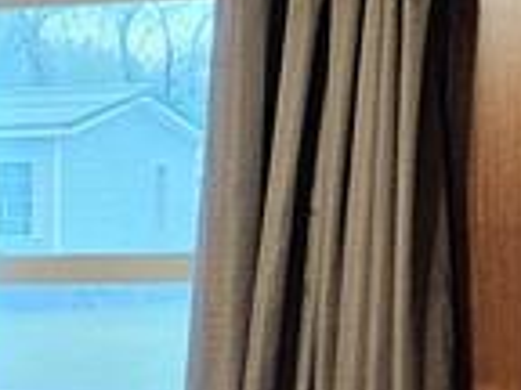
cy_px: 477
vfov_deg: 9.0
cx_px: -217
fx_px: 2453
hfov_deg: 11.7
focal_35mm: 163
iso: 640
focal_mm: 5.4
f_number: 1.8
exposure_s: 1/120
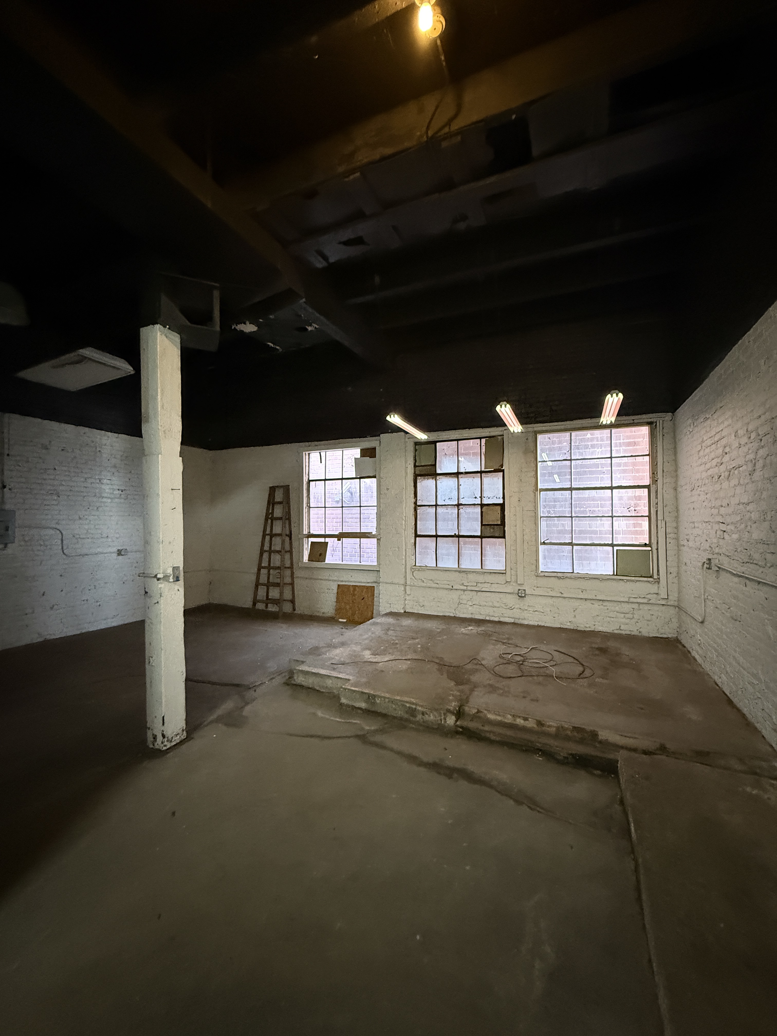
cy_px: 518
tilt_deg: +0.0
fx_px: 419
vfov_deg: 102.1
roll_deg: +0.4
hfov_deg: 85.7
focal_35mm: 14
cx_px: 388
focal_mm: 2.22
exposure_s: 1/40
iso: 1000
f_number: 2.2
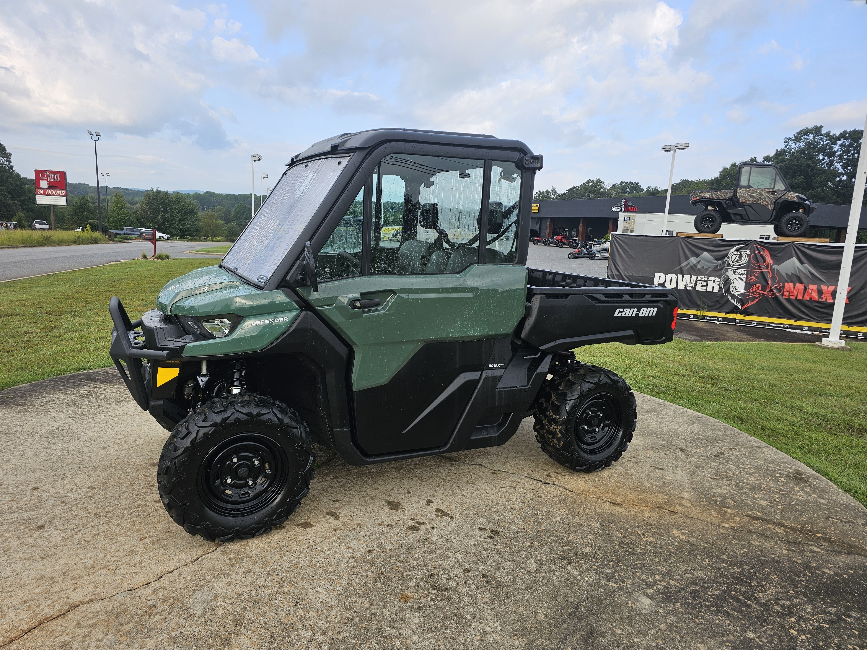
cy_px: 325
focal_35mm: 23
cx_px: 434
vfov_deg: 58.9
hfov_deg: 73.9
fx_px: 576
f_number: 1.7
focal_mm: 6.3
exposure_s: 1/256
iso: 10
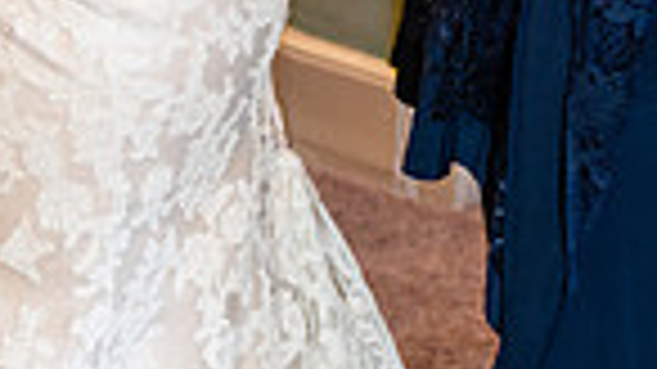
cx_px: 436
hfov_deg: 21.9
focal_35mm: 97
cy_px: -405
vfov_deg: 11.1
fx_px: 1689
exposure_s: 1/60
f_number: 2.8
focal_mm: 30
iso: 640
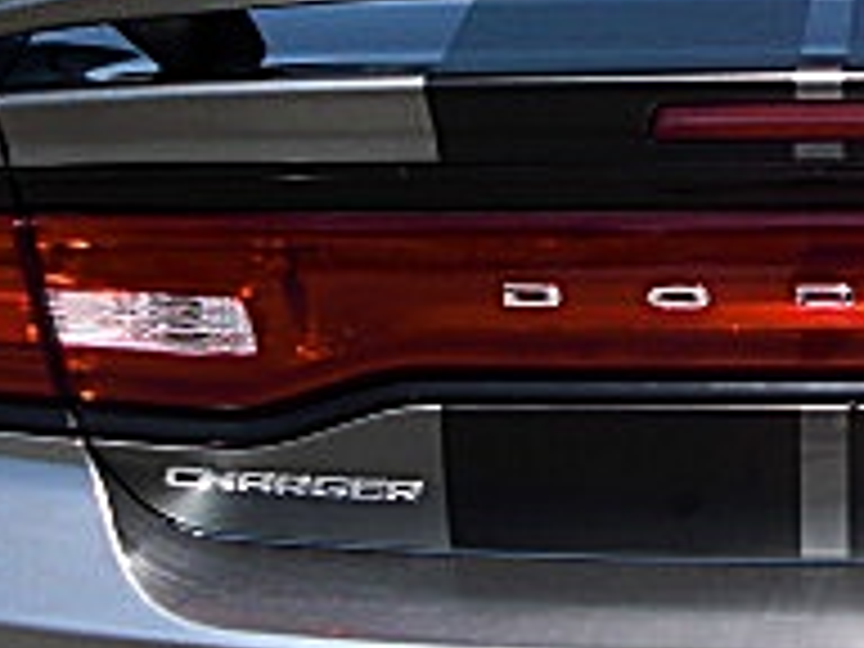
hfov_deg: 16.0
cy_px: 144
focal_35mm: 120
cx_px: 909
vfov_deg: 12.3
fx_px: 2995
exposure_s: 1/500
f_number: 2.8
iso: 50
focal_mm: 6.3
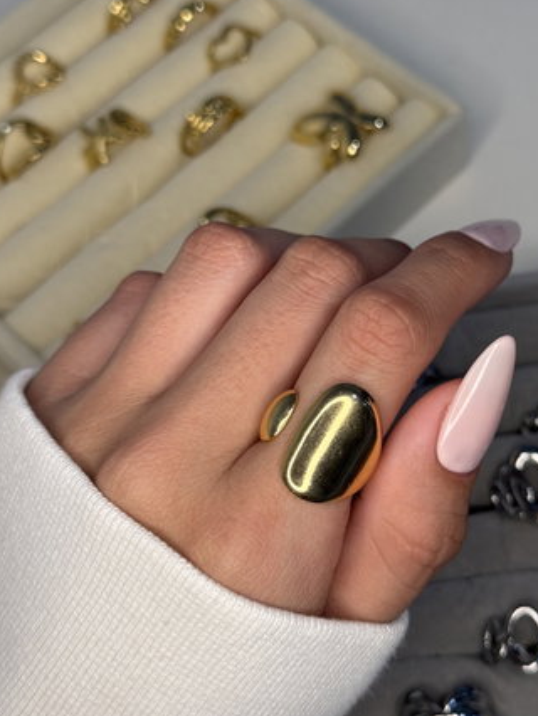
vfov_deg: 32.2
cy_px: 342
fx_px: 1242
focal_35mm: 60
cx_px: 301
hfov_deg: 24.4
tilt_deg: -60.0
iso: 80
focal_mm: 6.76
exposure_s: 1/98
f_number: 1.78
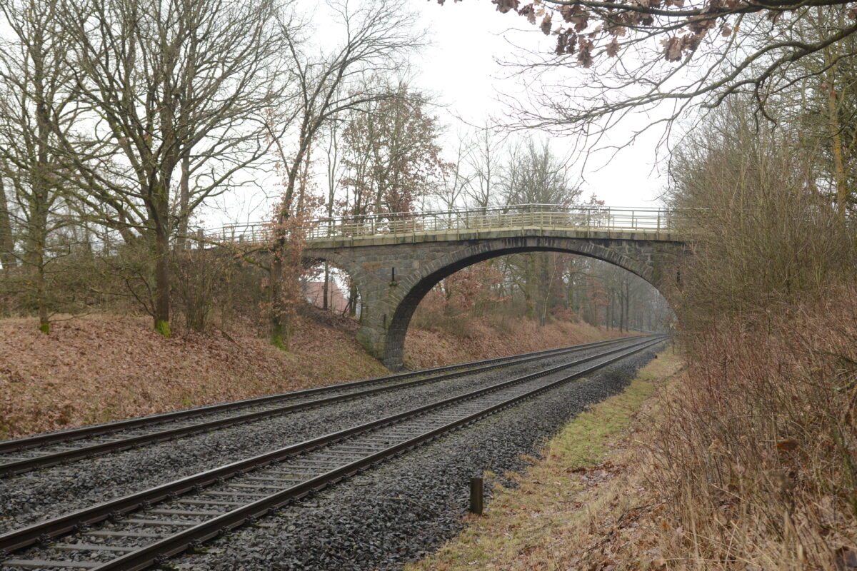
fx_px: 1143
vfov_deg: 28.1
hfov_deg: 41.1
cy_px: 286
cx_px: 428
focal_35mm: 48
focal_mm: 48
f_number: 5.6
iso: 1250
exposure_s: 1/125
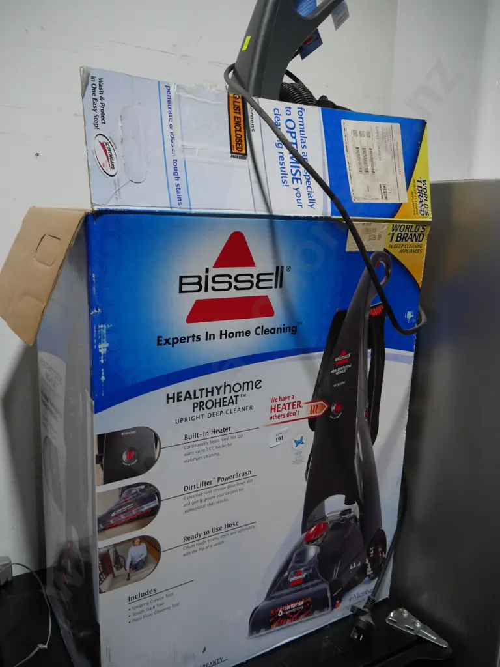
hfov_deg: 49.7
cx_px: 250
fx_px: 539
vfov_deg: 63.4
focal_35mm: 28
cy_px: 334
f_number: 3.5
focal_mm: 14
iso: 200
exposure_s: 1/125
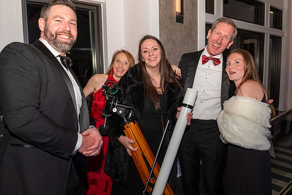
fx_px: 219
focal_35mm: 27
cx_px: 146
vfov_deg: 48.0
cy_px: 98
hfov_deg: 67.4
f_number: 8
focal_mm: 18
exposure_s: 1/125
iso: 2000
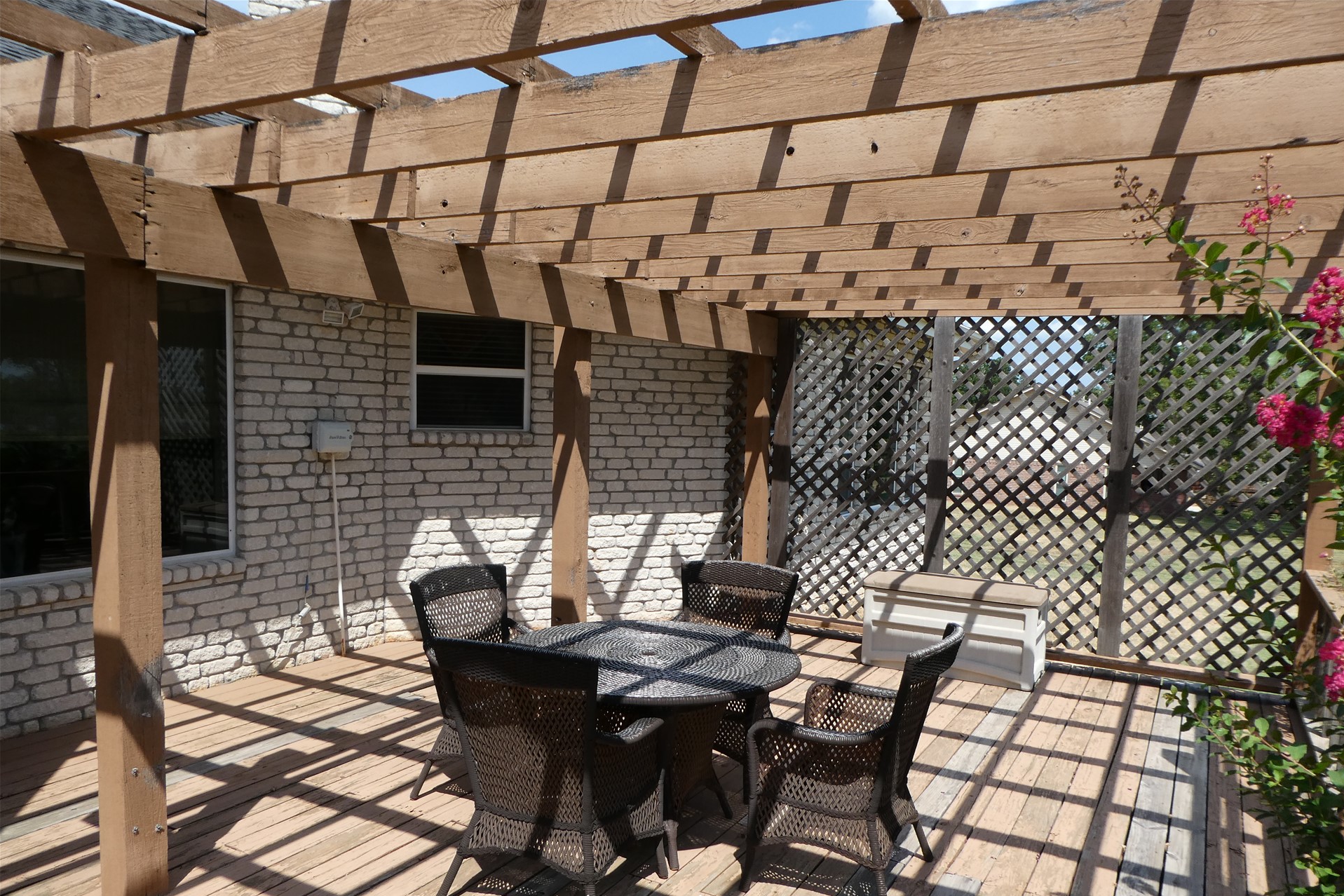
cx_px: 672
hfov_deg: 71.5
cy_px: 504
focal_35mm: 25
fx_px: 933
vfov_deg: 51.2
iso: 80
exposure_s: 1/640
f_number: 3.3
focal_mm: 4.3
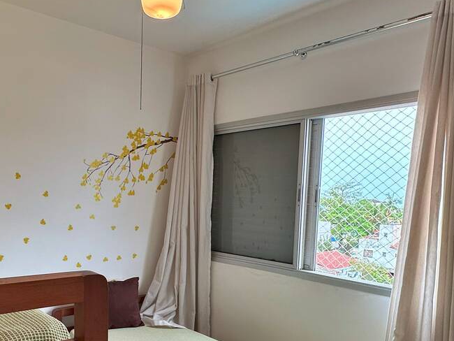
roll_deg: -1.5
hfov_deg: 57.5
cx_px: 168
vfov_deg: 44.5
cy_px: 238
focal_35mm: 31
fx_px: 407
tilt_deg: -5.5
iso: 40
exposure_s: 1/140
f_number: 2.2
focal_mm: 2.22
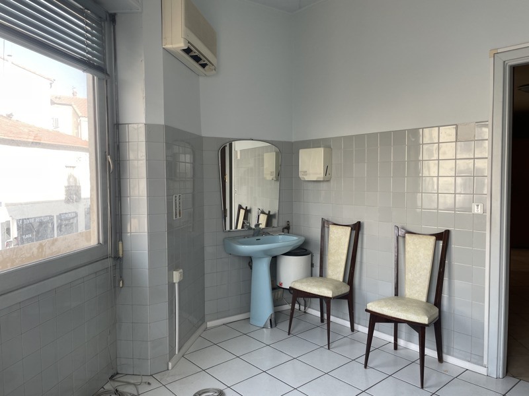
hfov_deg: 67.3
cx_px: 264
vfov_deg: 53.1
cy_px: 198
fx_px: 397
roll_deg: -0.8
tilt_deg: -3.2
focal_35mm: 26
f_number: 1.6
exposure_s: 1/165
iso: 32
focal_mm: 4.2
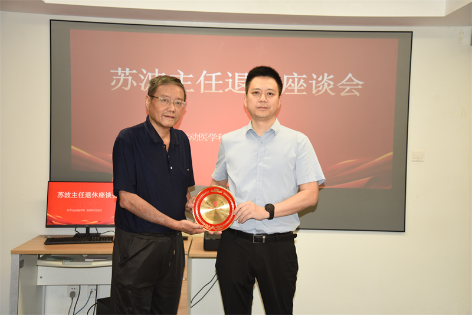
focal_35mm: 45
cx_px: 236
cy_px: 158
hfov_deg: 43.6
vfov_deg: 29.9
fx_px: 590
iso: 720
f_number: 4.2
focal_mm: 45
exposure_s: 1/60
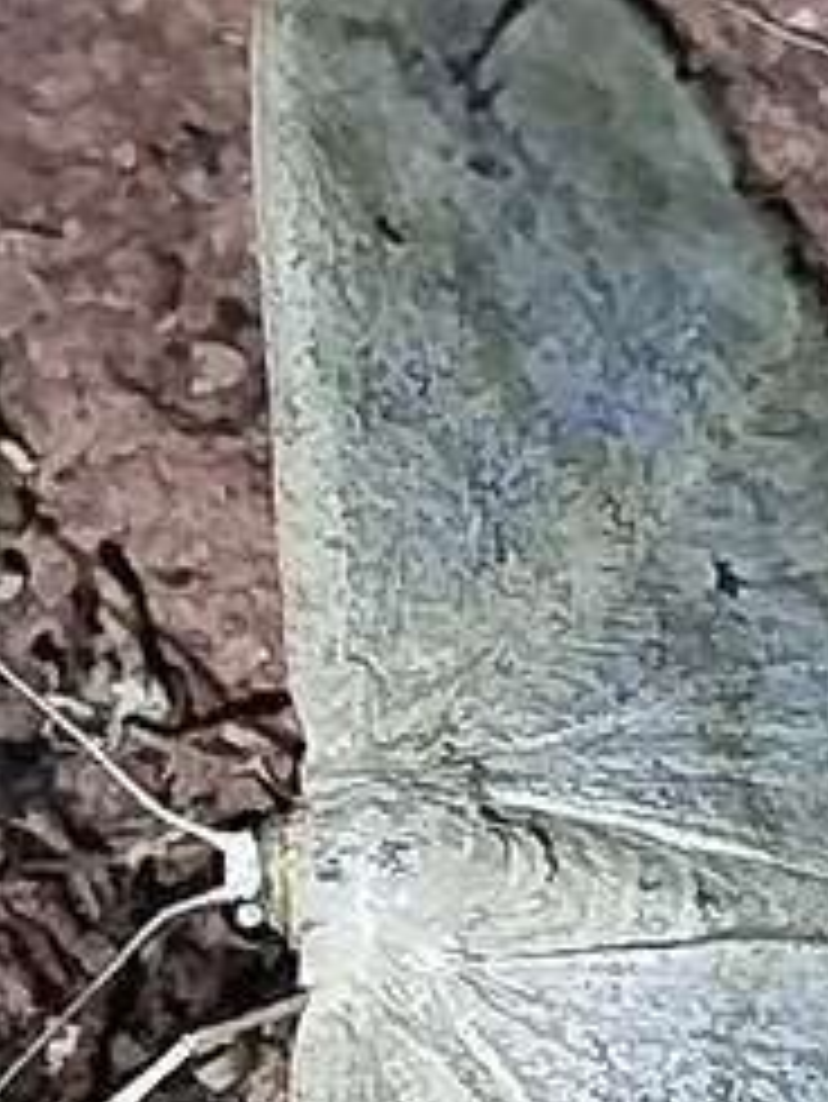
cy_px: 1062
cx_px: 567
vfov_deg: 6.8
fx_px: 9305
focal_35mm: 292
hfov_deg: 5.1
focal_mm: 5.31
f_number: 1.7
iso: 160
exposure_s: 1/50
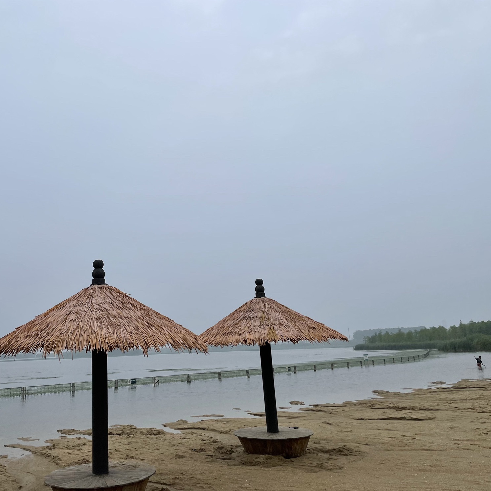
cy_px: 244
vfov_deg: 52.5
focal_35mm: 31
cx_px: 164
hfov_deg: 51.6
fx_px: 497
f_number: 1.6
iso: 32
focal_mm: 4.2
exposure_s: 1/6897
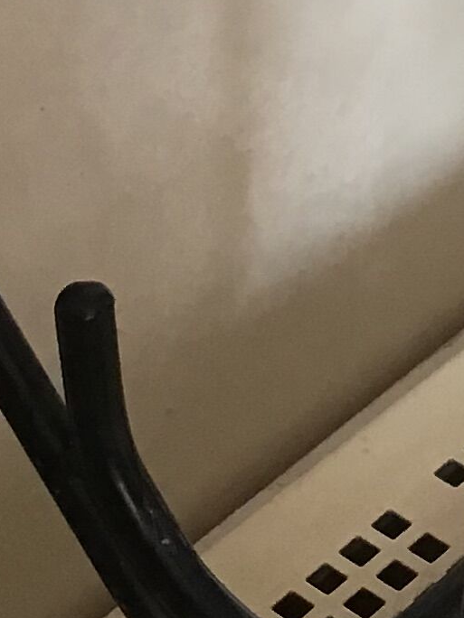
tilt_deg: -30.8
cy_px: -53
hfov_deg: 9.8
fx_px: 2645
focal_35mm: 148
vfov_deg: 13.1
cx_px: 594
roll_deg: -1.0
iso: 100
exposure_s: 1/33
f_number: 2.4
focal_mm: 3.3
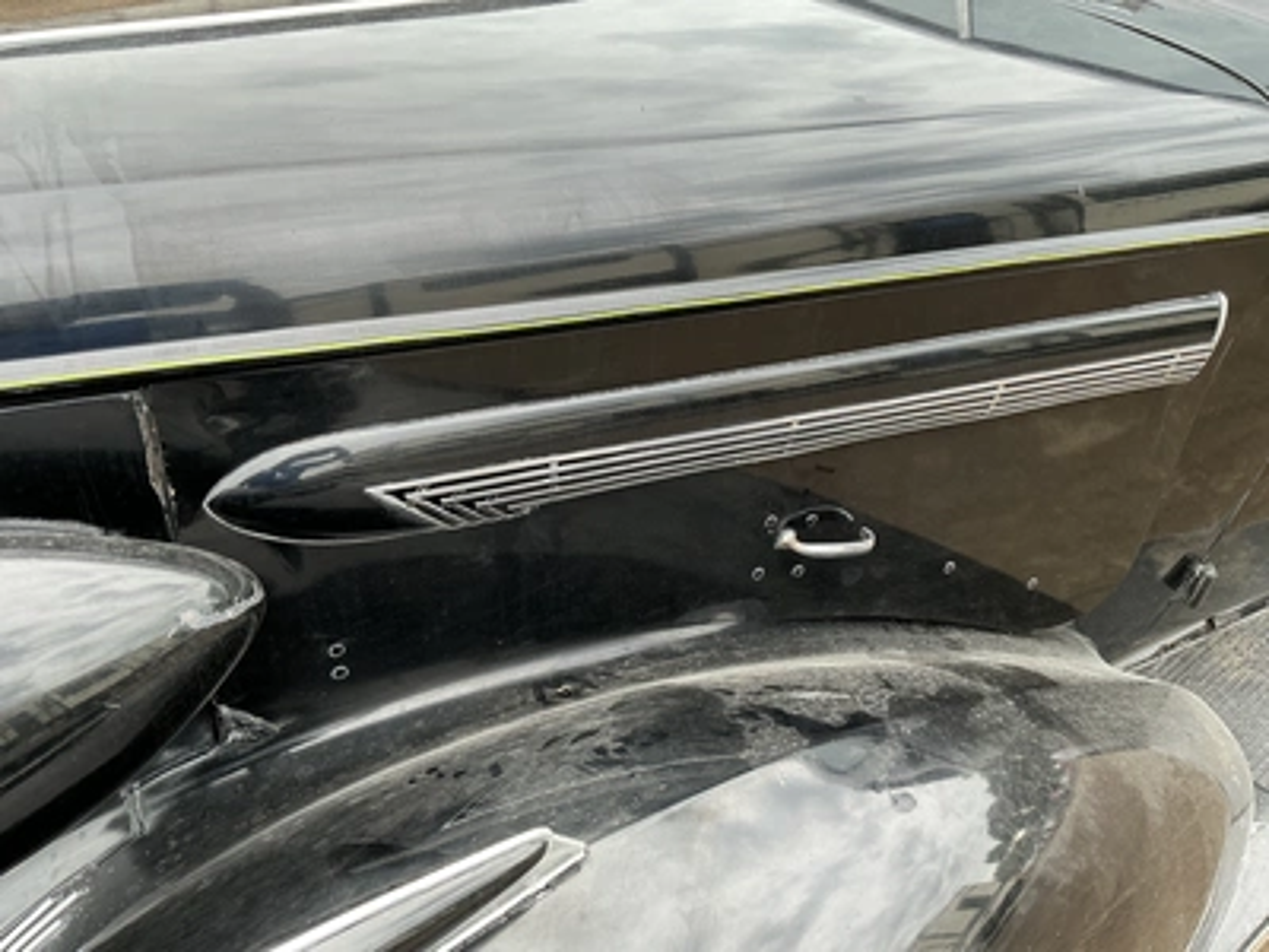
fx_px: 1026
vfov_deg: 49.7
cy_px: 476
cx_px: 634
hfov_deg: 63.4
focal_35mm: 28
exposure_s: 1/122
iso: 40
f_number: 1.8
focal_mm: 3
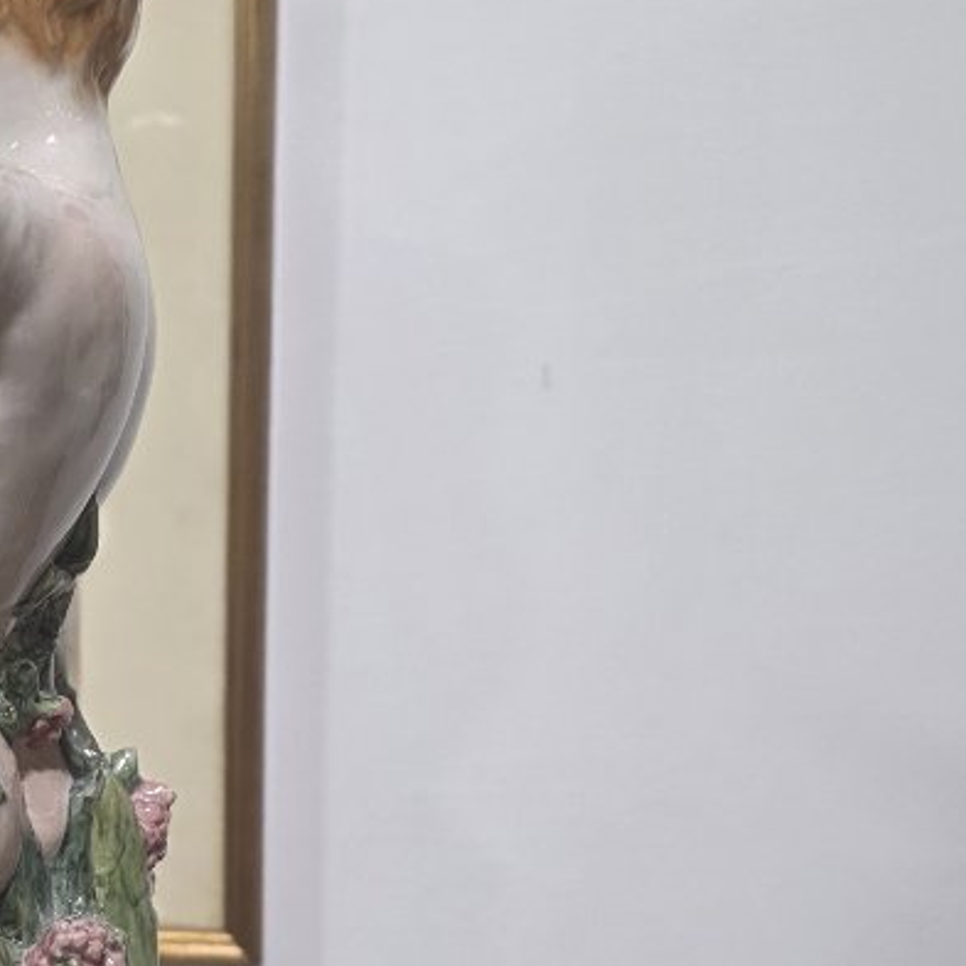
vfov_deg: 27.2
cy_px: 769
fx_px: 1957
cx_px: -59
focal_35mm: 62
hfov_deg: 25.9
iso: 200
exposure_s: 1/100
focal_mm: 6.3
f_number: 1.7
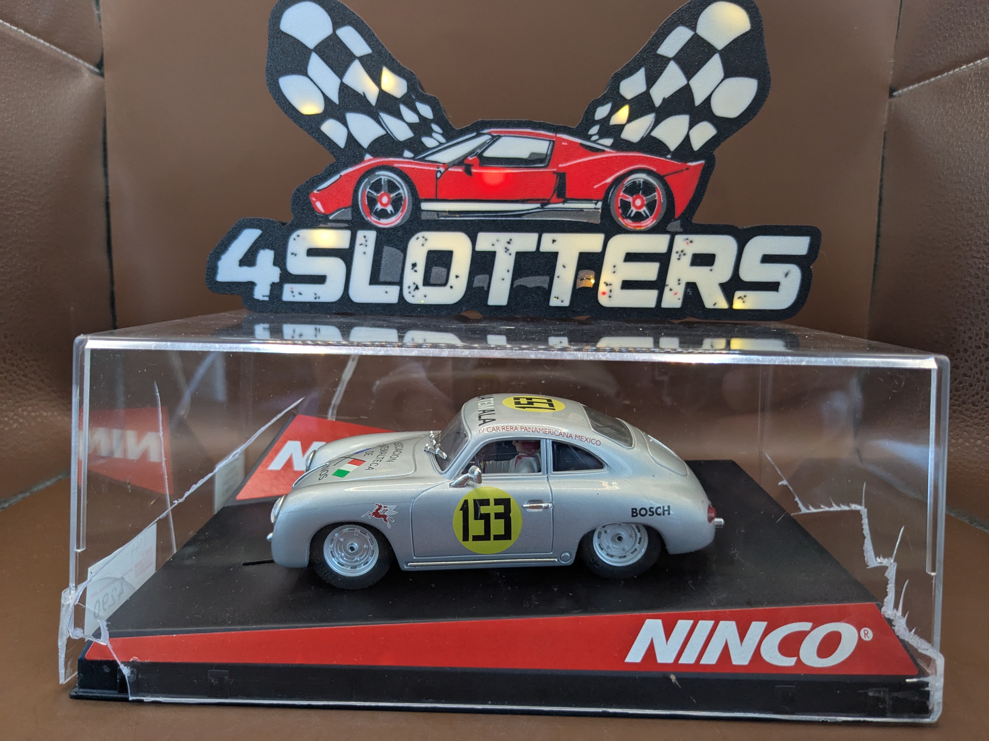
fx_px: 771
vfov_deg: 51.4
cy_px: 370
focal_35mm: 27
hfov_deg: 65.3
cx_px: 494
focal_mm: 4.38
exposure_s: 1/50
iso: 144
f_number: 1.73
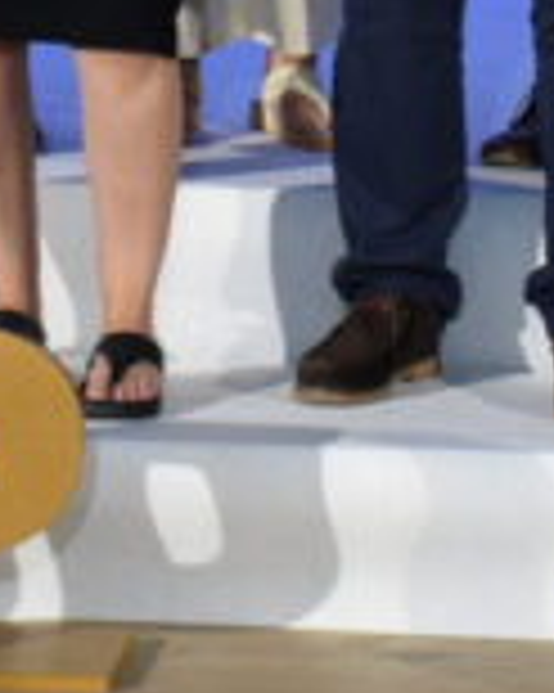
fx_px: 4226
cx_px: 410
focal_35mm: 206
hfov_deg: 7.5
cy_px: -349
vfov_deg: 9.1
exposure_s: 1/60
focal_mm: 22
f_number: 4
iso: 560
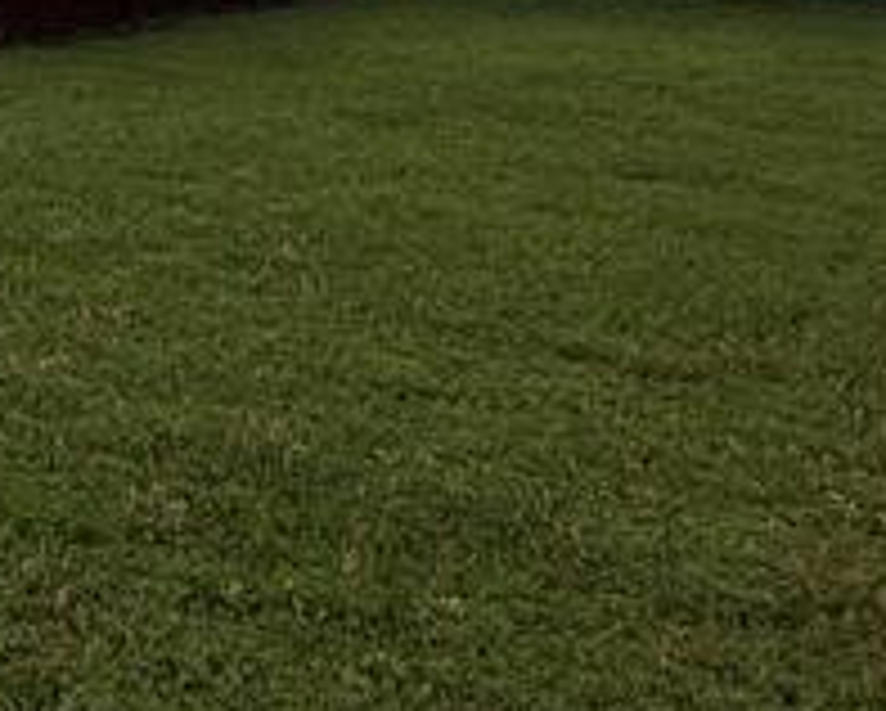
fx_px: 1864
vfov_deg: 19.9
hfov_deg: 21.0
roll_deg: +0.1
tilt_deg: +0.8
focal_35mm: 71
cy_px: -202
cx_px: -571
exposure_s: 1/1339
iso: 25
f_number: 2.2
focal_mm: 2.22
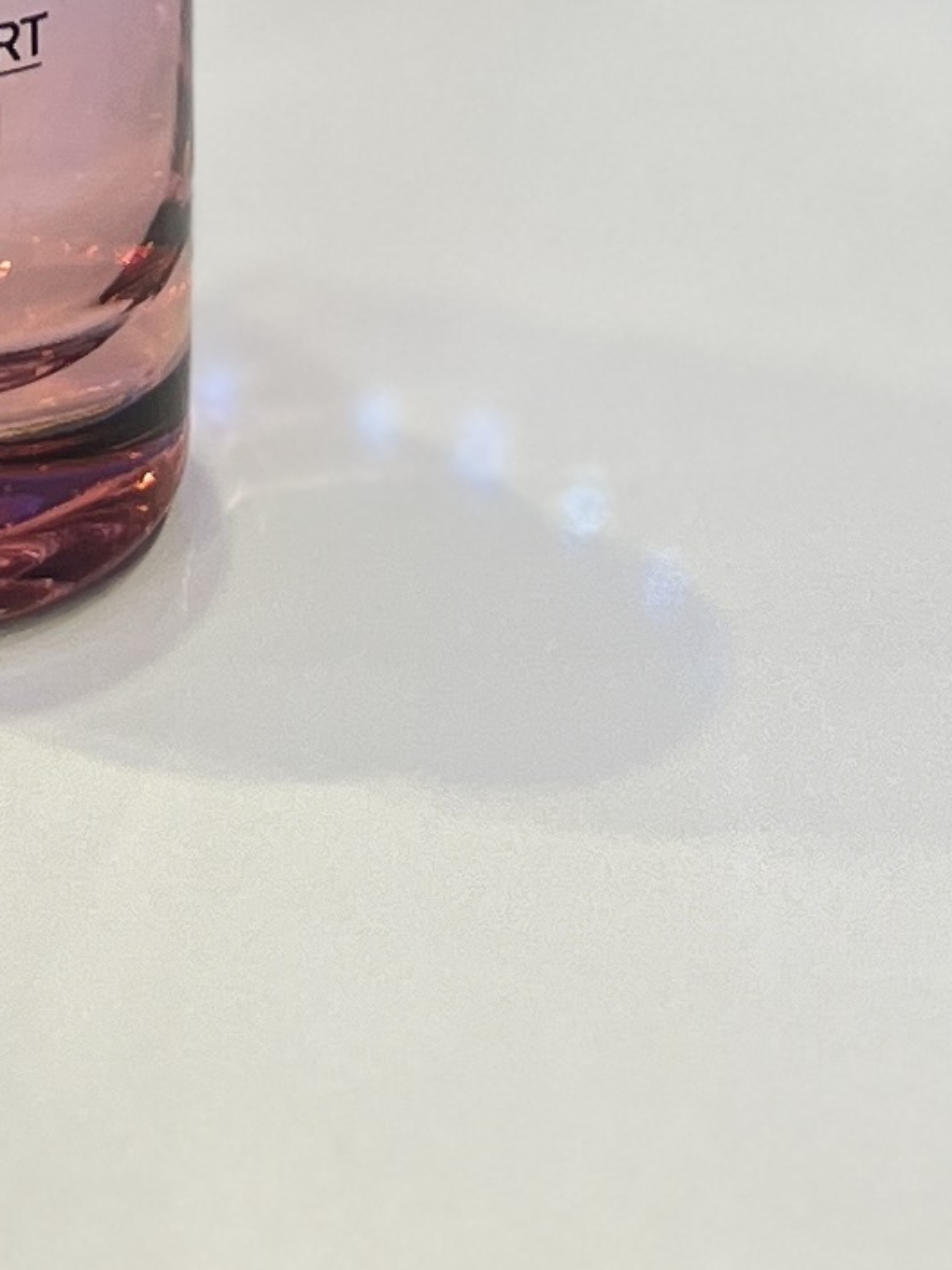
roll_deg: -2.1
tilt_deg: -10.5
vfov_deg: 11.5
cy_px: -1505
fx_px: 5464
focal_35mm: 149
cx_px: 112
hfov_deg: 9.9
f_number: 1.5
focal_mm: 5.7
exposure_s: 1/100
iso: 100
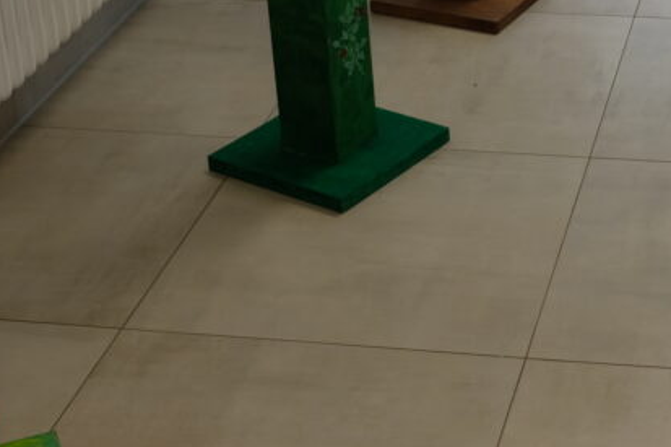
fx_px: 1789
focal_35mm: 96
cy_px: -55
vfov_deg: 13.9
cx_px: 595
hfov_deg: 20.8
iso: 200
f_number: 3.2
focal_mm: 22.3
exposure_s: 1/80
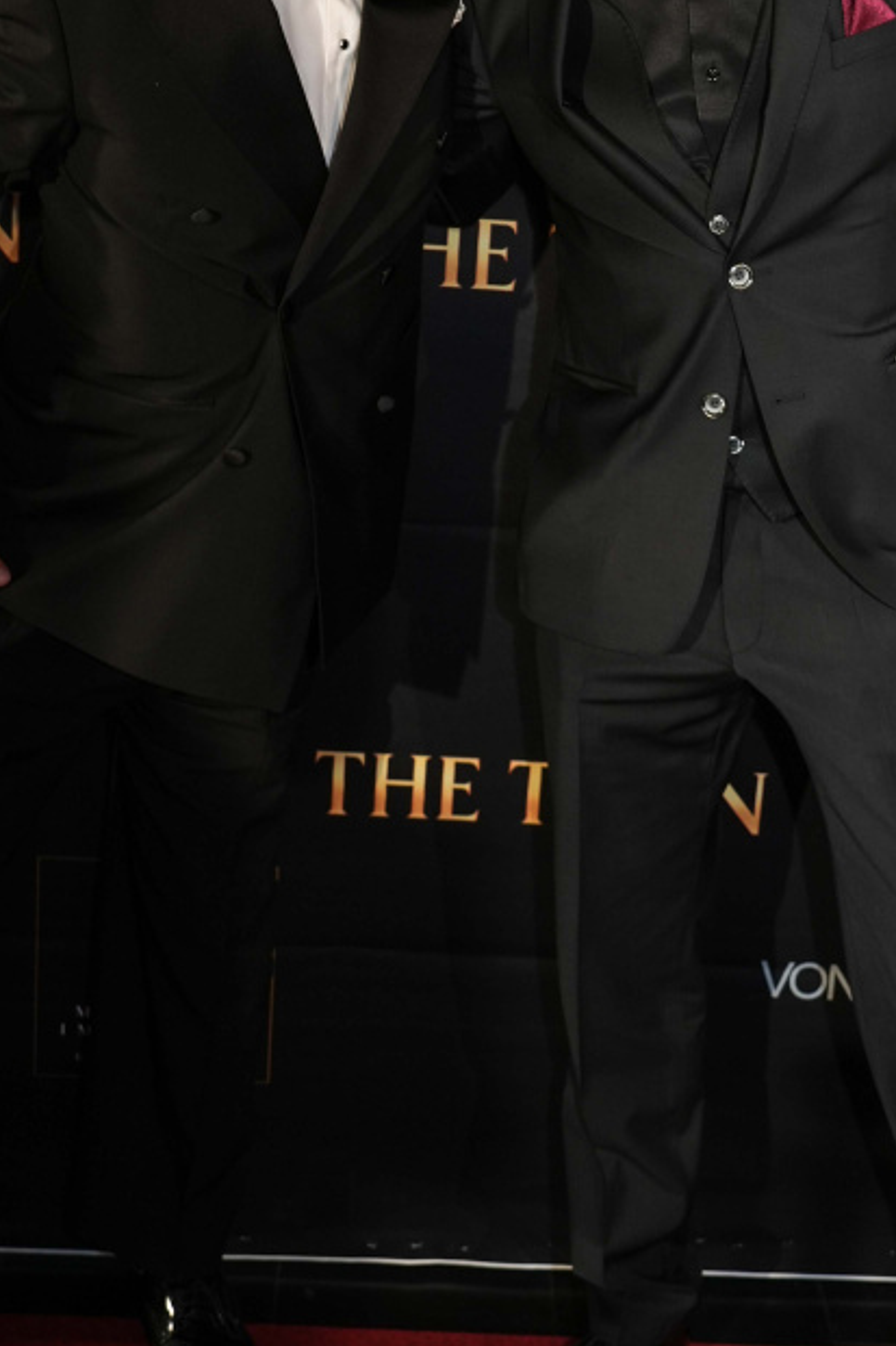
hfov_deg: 22.6
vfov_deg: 33.3
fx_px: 2241
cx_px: 499
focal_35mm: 60
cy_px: 567
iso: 400
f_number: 5
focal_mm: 31
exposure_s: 1/60
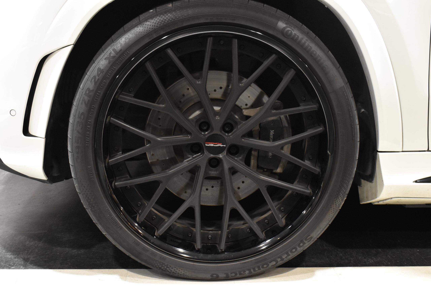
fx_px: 575
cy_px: 144
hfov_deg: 41.1
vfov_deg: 28.1
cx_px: 216
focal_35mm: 48
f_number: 8
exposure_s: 1/50
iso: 2500
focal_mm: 32
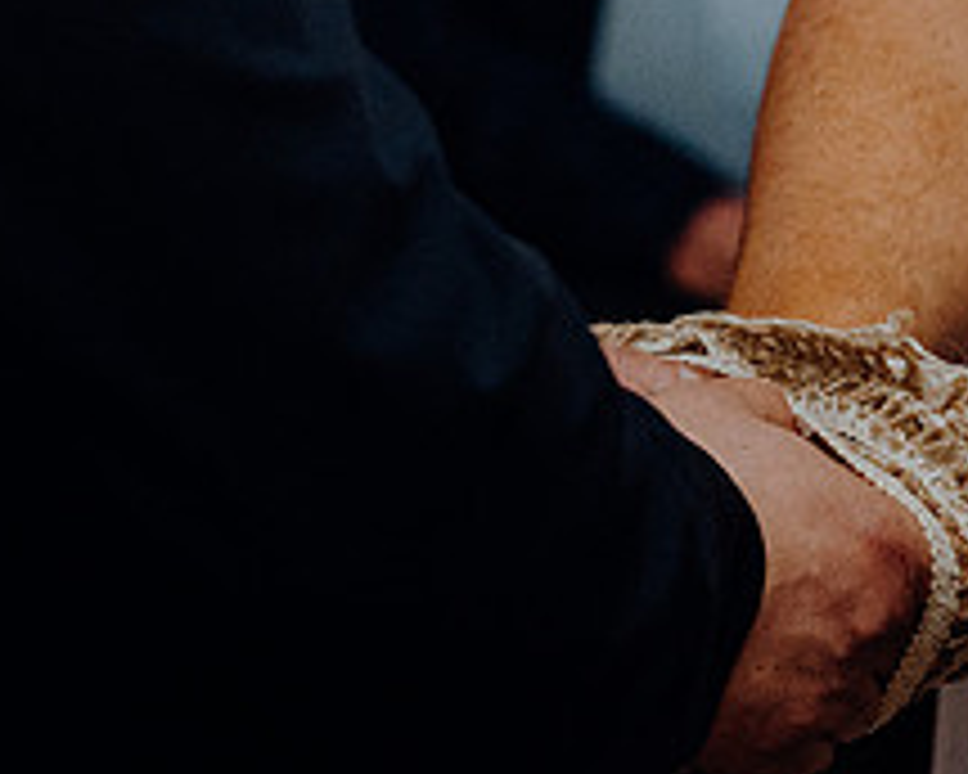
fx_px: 7621
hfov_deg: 7.2
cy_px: 565
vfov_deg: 5.8
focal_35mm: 266
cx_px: 1076
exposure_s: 1/160
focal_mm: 70
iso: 2500
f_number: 3.5
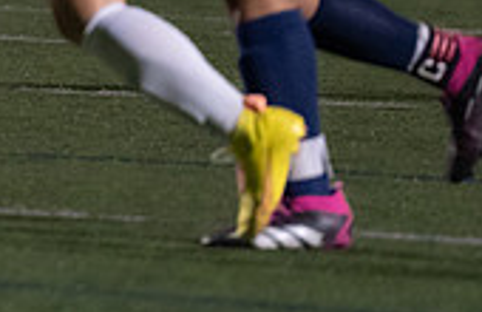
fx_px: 14263
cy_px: -180
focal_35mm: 1075
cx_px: -178
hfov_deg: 1.9
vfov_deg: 1.3
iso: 5000
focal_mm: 200
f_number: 2.8
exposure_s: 1/1000
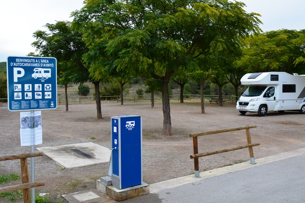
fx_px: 313
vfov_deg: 35.9
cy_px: 100
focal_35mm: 37
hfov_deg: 51.9
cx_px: 150
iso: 200
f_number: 10
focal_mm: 24
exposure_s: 1/60
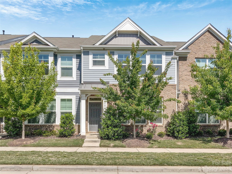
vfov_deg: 48.2
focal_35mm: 29
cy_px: 87
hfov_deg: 61.7
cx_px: 116
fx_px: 194
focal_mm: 3
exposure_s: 1/2200
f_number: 1.8
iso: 16
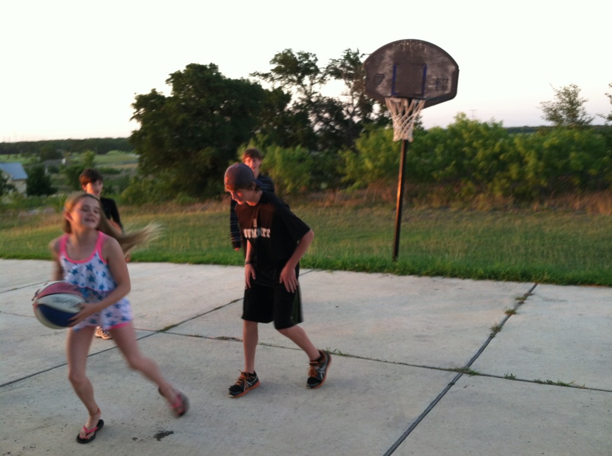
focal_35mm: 35
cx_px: 306
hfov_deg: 52.7
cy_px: 228
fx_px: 618
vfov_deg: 40.6
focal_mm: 3.85
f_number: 2.8
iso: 80
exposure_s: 1/40
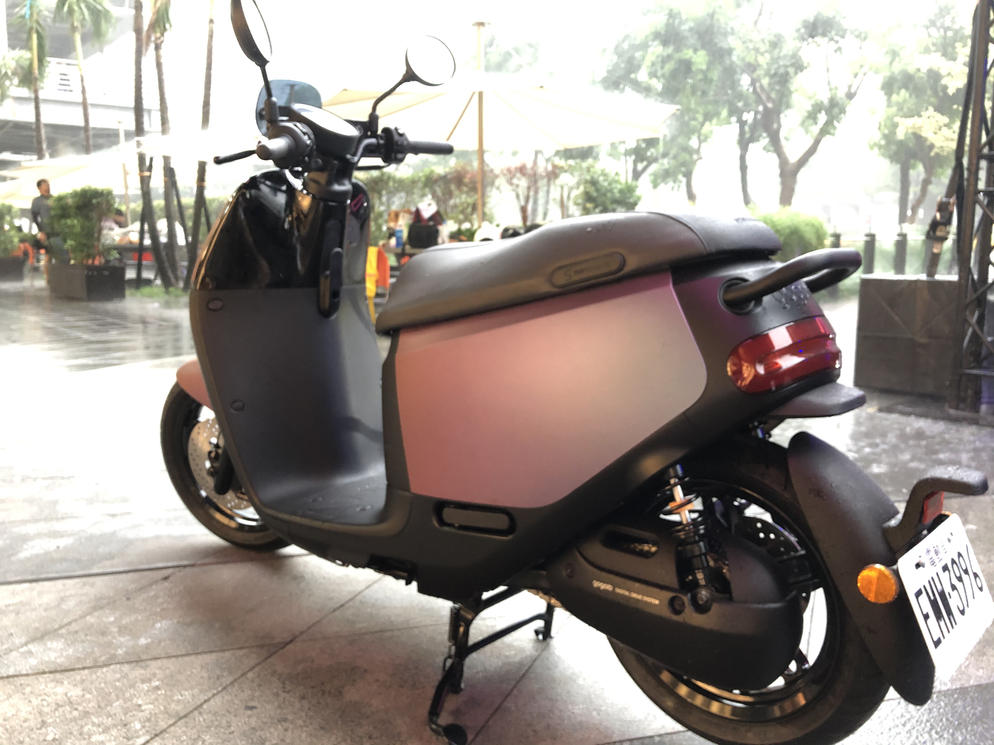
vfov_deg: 49.7
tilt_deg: -9.1
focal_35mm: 28
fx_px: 804
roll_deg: +1.0
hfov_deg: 63.4
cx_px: 497
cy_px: 372
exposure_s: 1/10
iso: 100
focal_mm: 4
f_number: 1.8
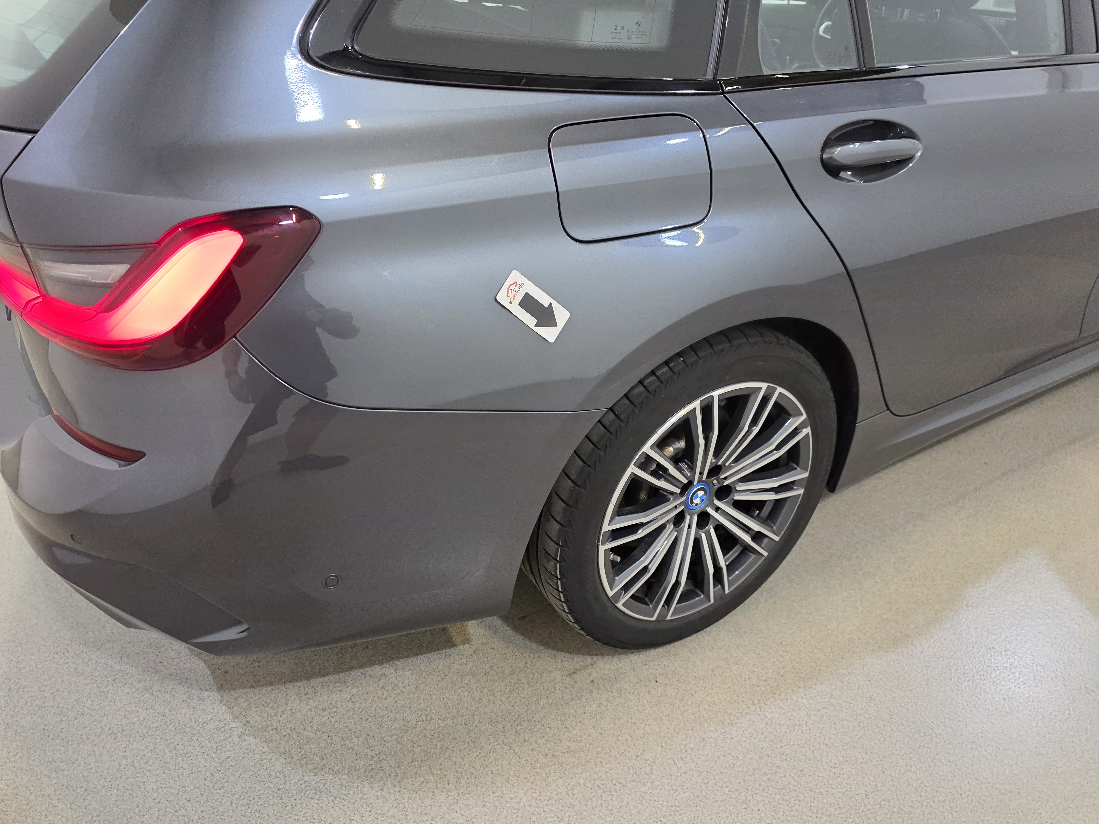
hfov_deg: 73.9
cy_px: 412
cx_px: 550
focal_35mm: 23
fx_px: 730
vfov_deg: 58.9
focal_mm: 6.5
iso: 200
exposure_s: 1/100
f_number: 1.4
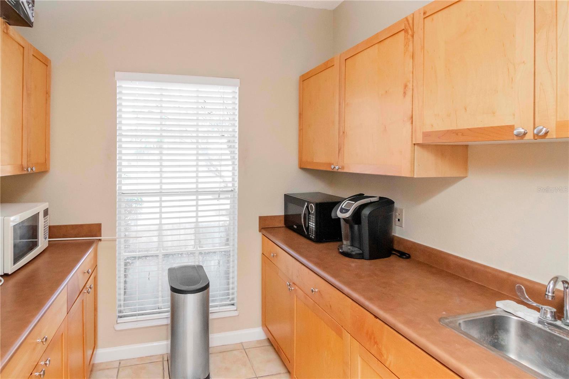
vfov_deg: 72.0
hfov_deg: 95.0
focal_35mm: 16
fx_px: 261
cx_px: 284
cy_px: 190
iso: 1600
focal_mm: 11
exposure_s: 1/125
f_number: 9
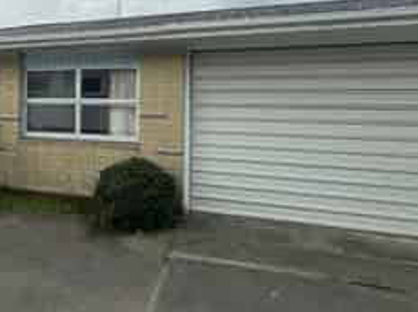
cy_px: 99
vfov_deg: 45.9
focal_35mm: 30
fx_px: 362
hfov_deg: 56.6
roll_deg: -0.1
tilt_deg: +1.4
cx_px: 97
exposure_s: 1/895
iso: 40
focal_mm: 2.22
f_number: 2.2
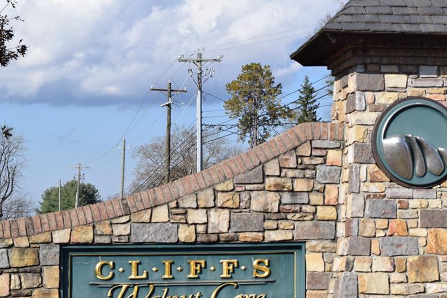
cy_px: 152
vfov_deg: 12.8
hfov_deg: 19.1
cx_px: 282
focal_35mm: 107
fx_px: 1324
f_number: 10
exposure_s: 1/400
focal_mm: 55
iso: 200
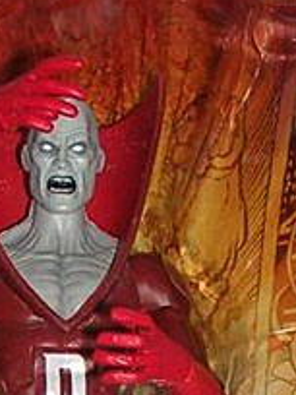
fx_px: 1904
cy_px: 572
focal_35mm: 167
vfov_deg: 11.4
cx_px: 65
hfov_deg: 8.9
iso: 50
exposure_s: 1/60
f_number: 3
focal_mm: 6.6
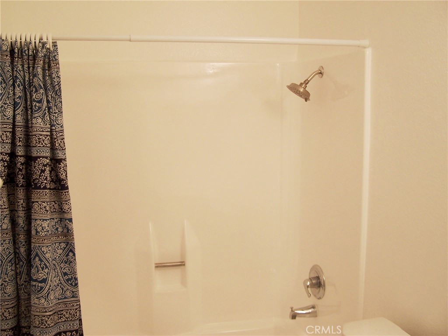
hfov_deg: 49.0
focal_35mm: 38
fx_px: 492
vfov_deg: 37.7
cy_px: 168
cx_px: 224
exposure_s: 1/60
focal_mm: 6.3
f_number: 2.8
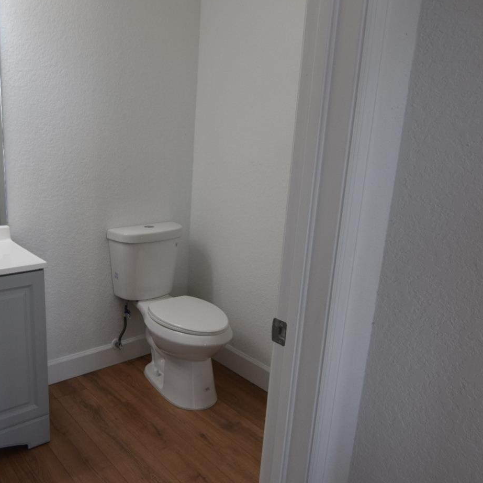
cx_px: 152
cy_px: 247
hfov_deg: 54.6
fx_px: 454
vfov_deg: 56.1
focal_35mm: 29
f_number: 5.6
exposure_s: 1/125
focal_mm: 13
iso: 450
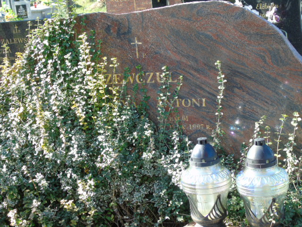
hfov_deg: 27.4
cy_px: 114
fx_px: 619
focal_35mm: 71
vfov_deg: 20.7
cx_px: 151
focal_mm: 13
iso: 80
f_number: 4.7
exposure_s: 1/60
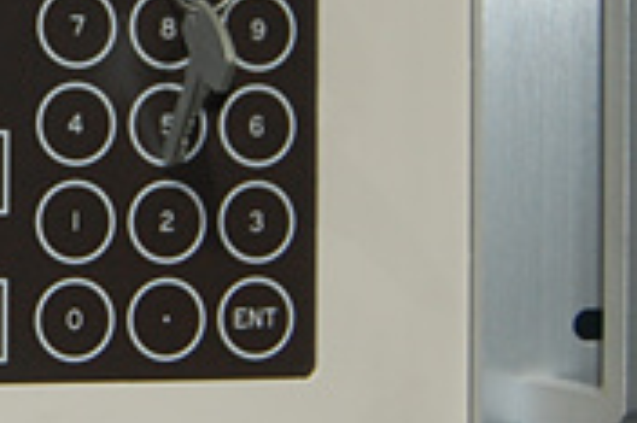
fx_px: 2528
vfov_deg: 9.5
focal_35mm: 143
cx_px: -257
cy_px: 20
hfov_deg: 13.7
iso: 400
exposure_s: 1/60
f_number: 4.2
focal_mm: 28
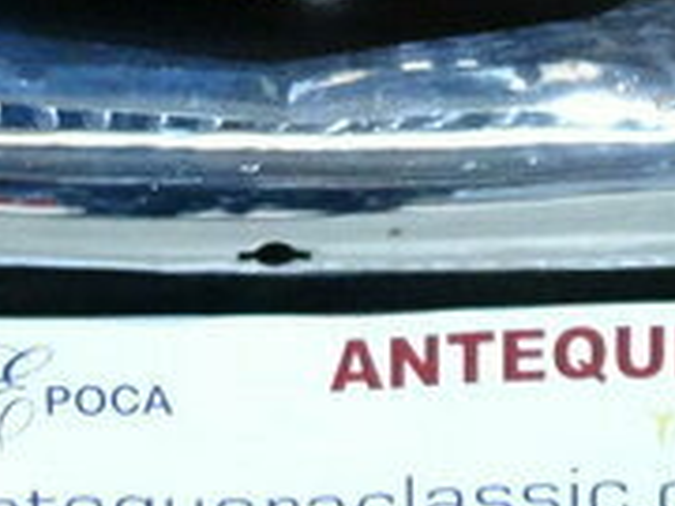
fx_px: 3763
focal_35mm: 193
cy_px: -941
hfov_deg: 10.2
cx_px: 266
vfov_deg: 7.0
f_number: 3.5
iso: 800
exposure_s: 1/8
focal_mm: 4.92
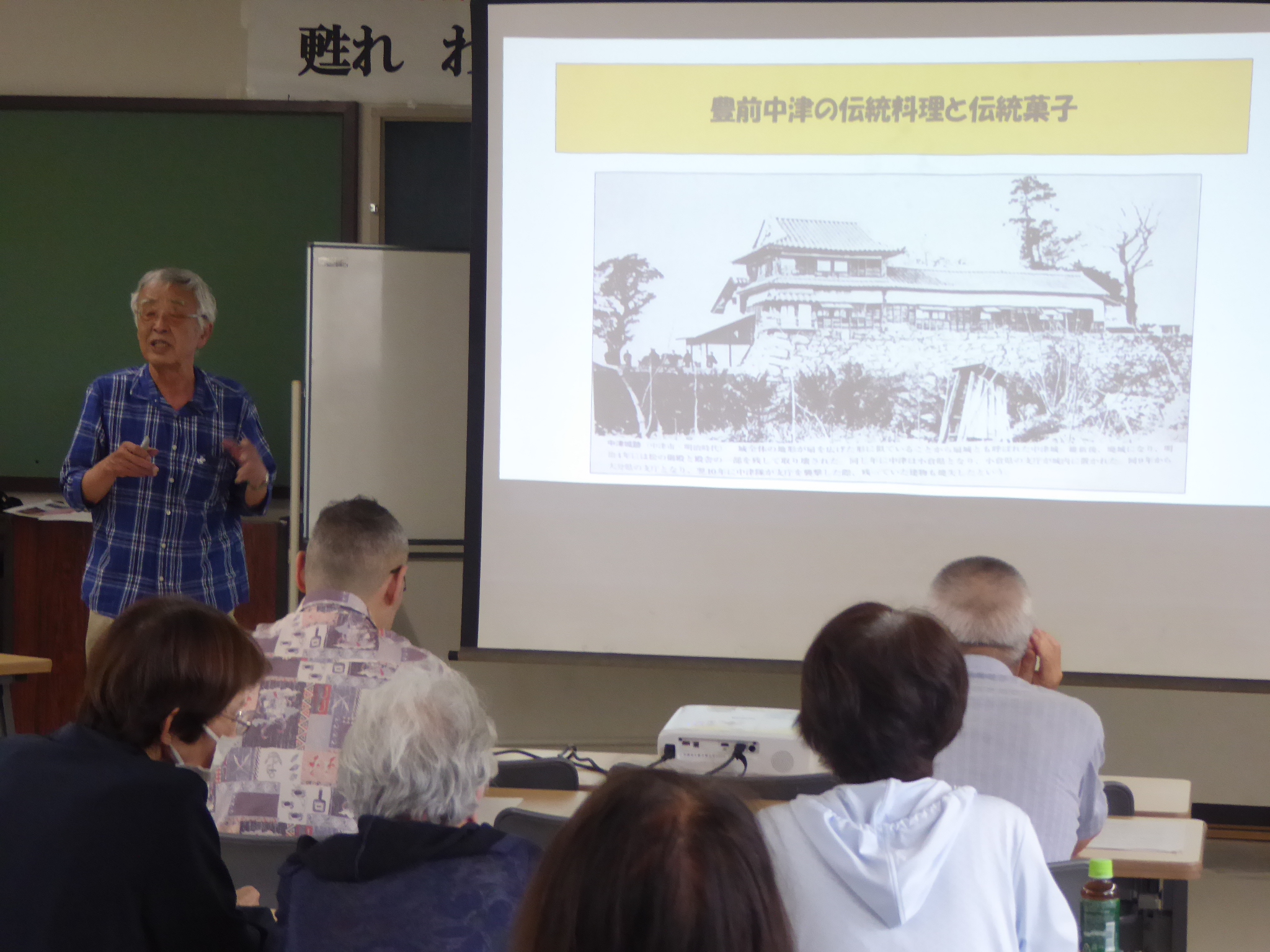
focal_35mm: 90
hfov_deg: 21.8
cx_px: 635
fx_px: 3302
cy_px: 476
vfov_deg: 16.4
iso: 400
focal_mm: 16.1
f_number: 4.9
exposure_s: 1/40
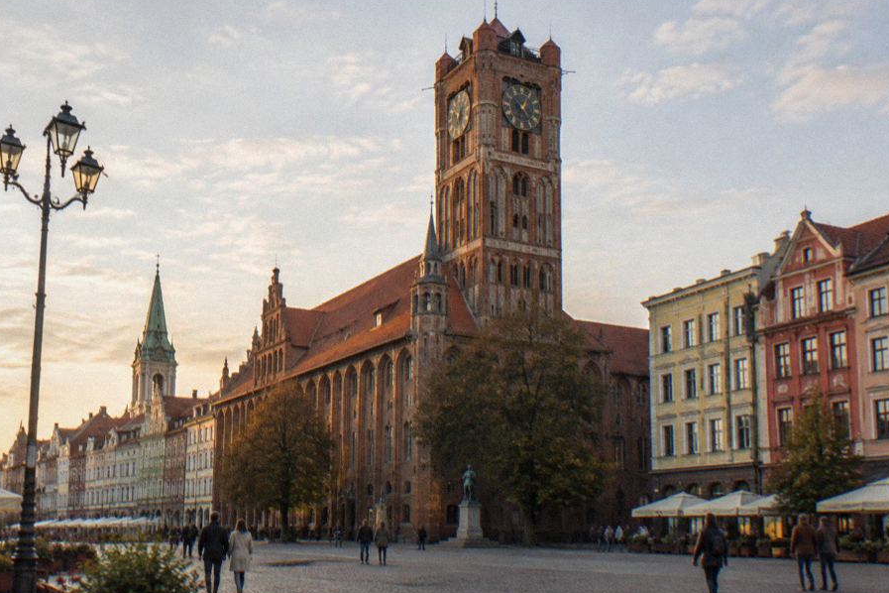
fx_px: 963
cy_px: 316
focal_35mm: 39
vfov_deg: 34.2
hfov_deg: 49.5
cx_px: 406
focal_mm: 35
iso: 160
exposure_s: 1/320
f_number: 9
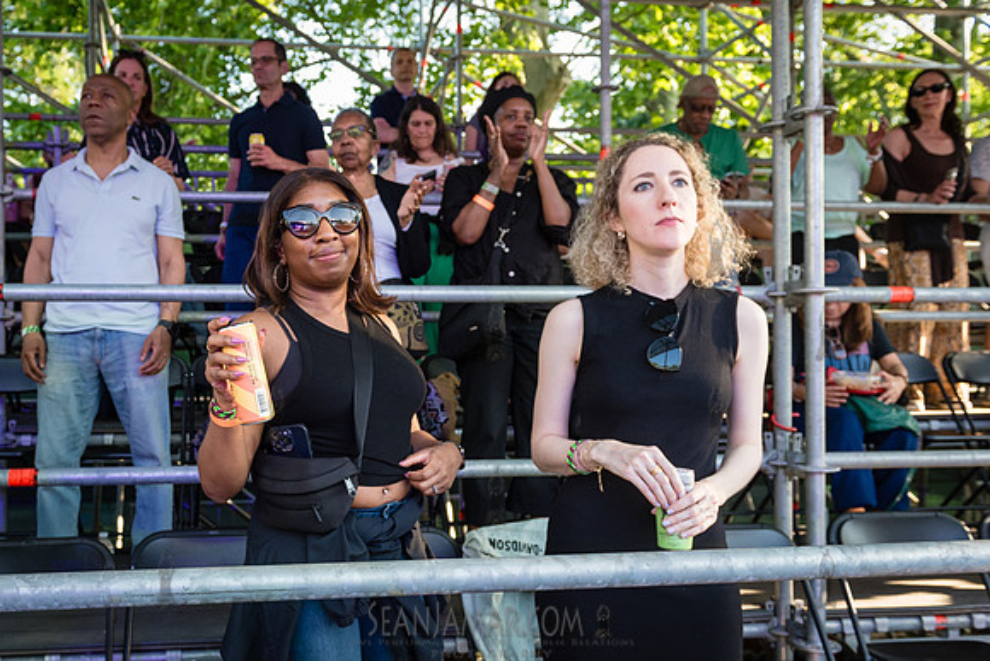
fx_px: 907
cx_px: 347
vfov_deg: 40.0
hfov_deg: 56.3
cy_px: 369
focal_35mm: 33
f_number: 3.5
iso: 800
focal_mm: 24
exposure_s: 1/320
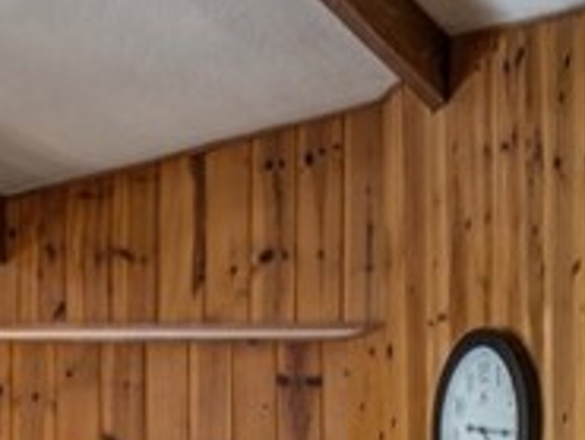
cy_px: 646
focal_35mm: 87
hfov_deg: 18.9
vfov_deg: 15.8
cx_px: 955
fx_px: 1464
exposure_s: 1/1.25
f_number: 13
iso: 100
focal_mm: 16.3
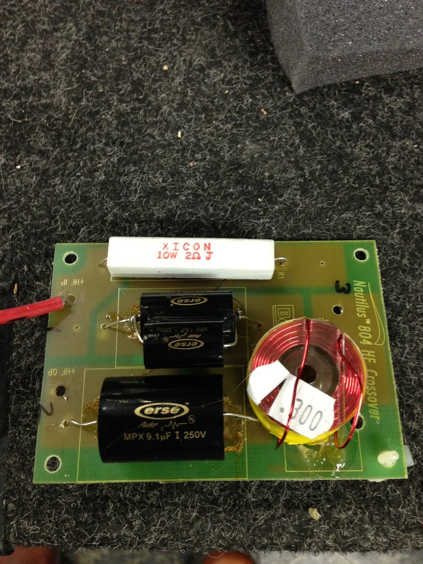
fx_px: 538
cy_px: 282
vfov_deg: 55.4
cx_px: 212
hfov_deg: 42.9
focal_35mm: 33
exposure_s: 1/20
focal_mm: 4.12
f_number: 2.4
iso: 250
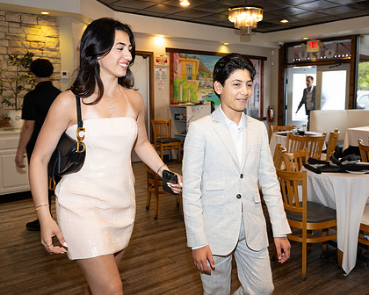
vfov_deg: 42.2
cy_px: 133
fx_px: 382
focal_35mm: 35
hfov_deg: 51.4
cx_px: 211
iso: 1000
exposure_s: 1/80
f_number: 5.6
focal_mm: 27
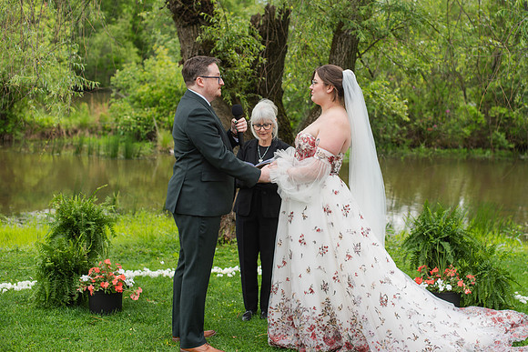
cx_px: 289
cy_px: 159
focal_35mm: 55
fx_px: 804
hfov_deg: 36.3
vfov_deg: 24.7
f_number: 3.5
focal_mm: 50
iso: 100
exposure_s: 1/500
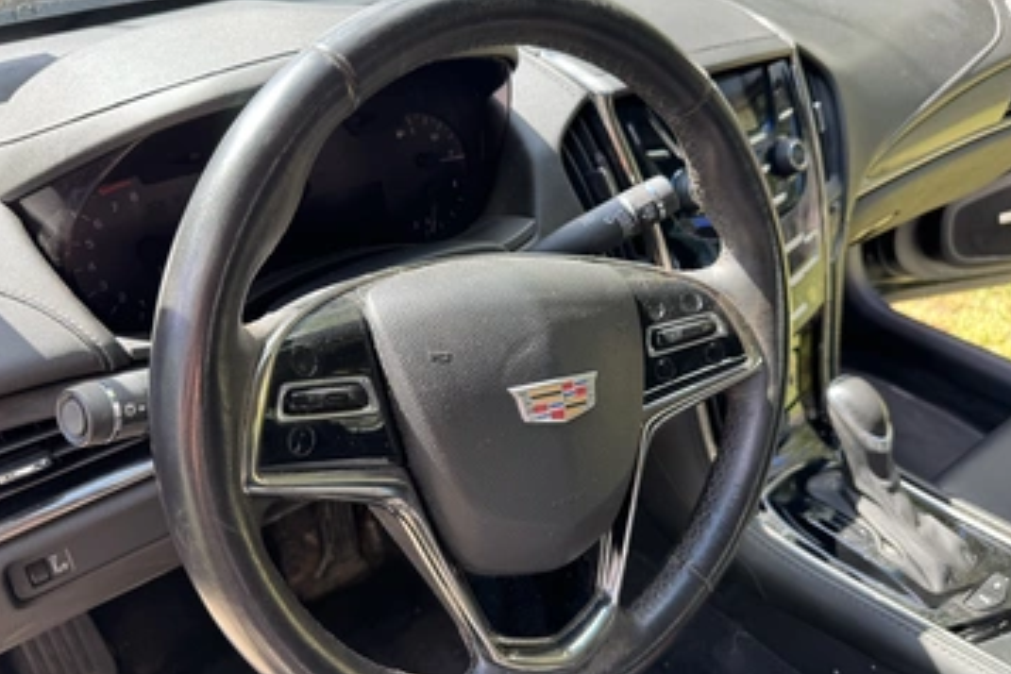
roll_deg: -0.3
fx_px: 786
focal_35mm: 28
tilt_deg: -33.0
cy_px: 351
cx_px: 496
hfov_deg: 65.5
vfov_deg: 46.4
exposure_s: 1/127
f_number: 1.78
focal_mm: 6.76
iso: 64
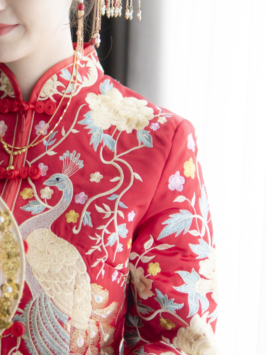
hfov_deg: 14.4
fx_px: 1044
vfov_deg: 19.2
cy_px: 135
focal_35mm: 102
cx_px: 21
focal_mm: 25
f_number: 1.4
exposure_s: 1/125
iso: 200
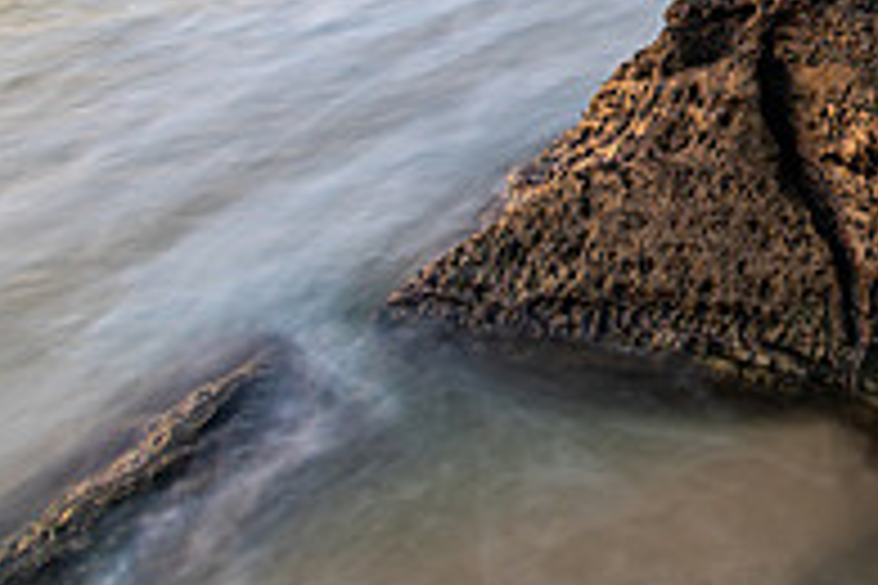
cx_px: 1081
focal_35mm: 72
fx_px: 1756
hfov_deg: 25.0
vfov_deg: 17.3
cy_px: -250
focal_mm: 24
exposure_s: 10
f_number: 9
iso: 40
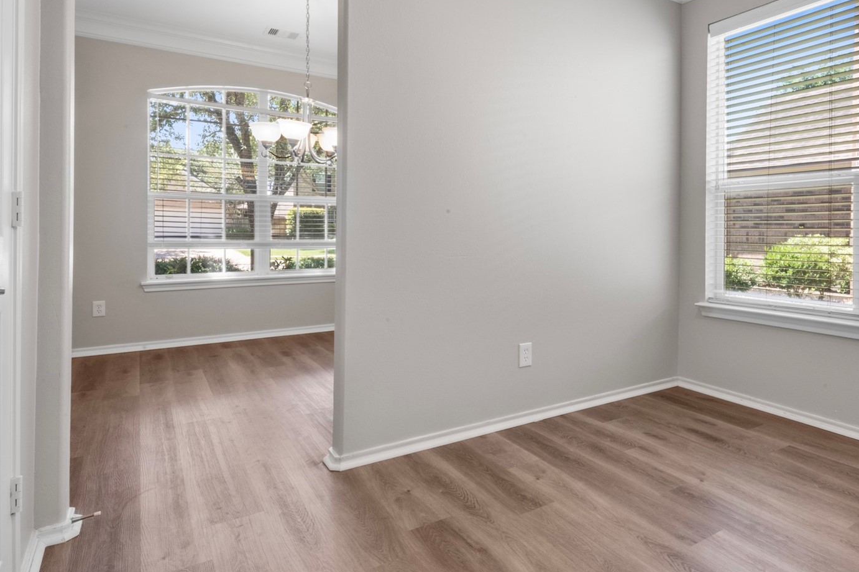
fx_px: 525
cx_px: 532
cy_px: 219
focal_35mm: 22
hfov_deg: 77.3
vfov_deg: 56.6
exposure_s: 1.6
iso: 250
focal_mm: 14
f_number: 9
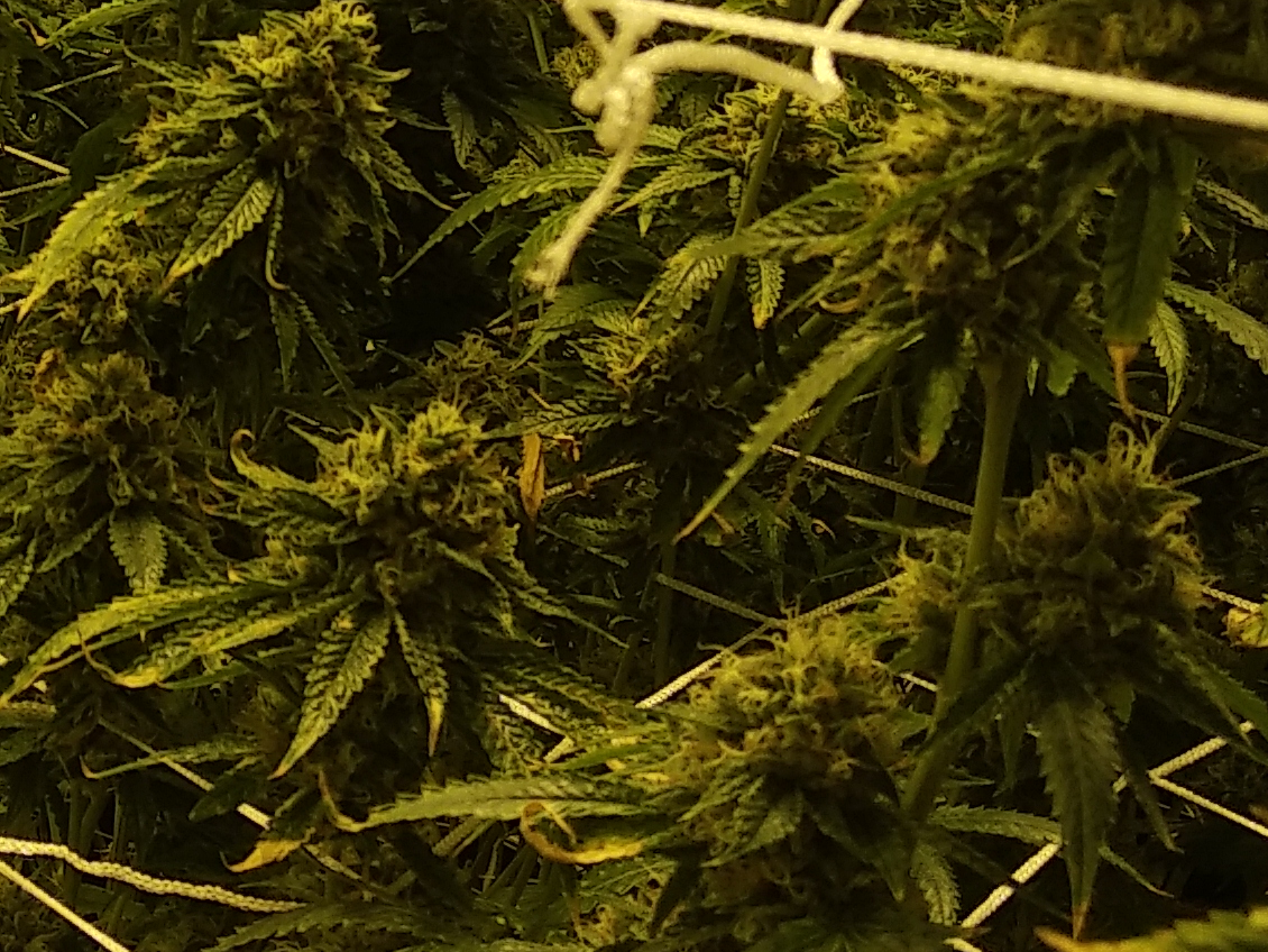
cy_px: -240
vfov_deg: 15.4
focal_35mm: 92
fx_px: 3371
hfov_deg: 20.5
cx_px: -54
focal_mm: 3.81
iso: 100
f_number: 2.2
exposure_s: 1/581
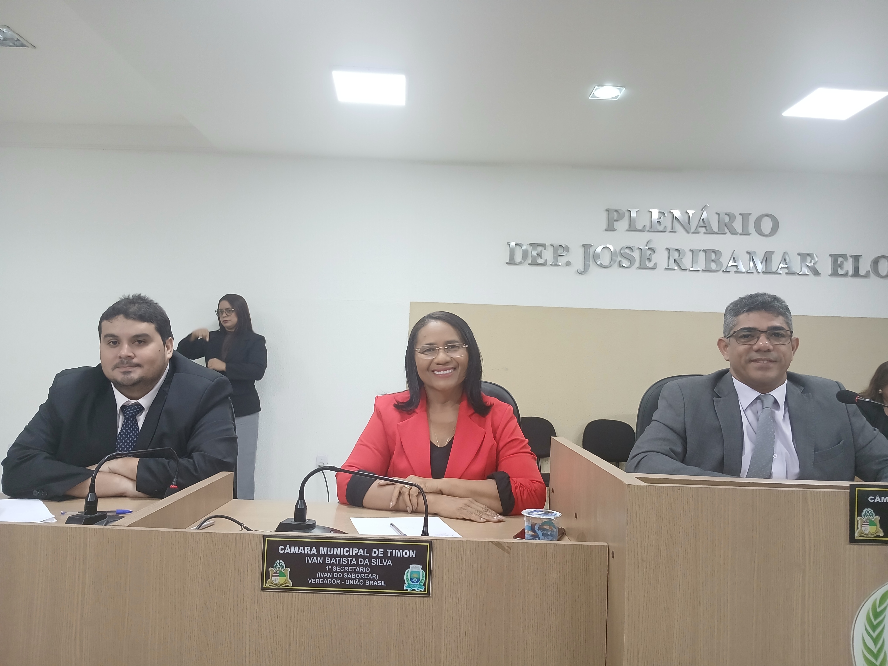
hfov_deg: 67.3
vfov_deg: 53.1
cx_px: 444
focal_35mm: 26
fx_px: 667
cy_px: 333
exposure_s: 1/60
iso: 250
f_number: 1.8
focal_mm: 3.98
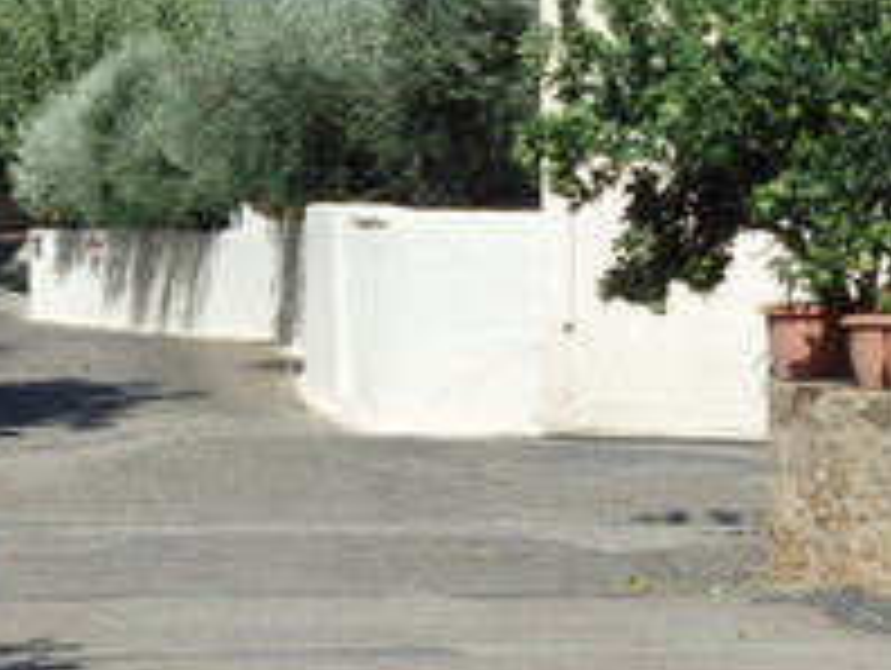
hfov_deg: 14.5
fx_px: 3376
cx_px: -225
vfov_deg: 11.3
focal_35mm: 131
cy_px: 187
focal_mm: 9.4
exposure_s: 1/100
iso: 125
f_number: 14
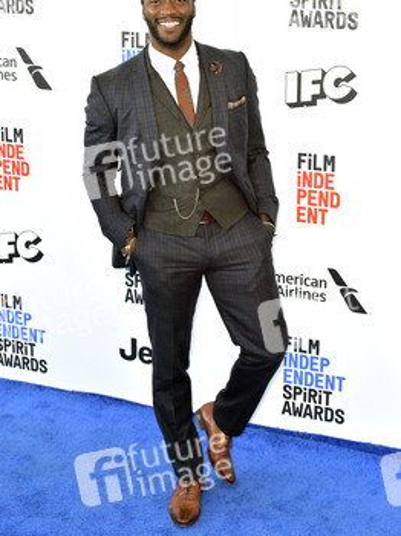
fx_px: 1191
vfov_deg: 25.3
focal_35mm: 77
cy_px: 240
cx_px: 198
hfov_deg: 19.1
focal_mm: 70
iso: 500
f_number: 6.3
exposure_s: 1/320
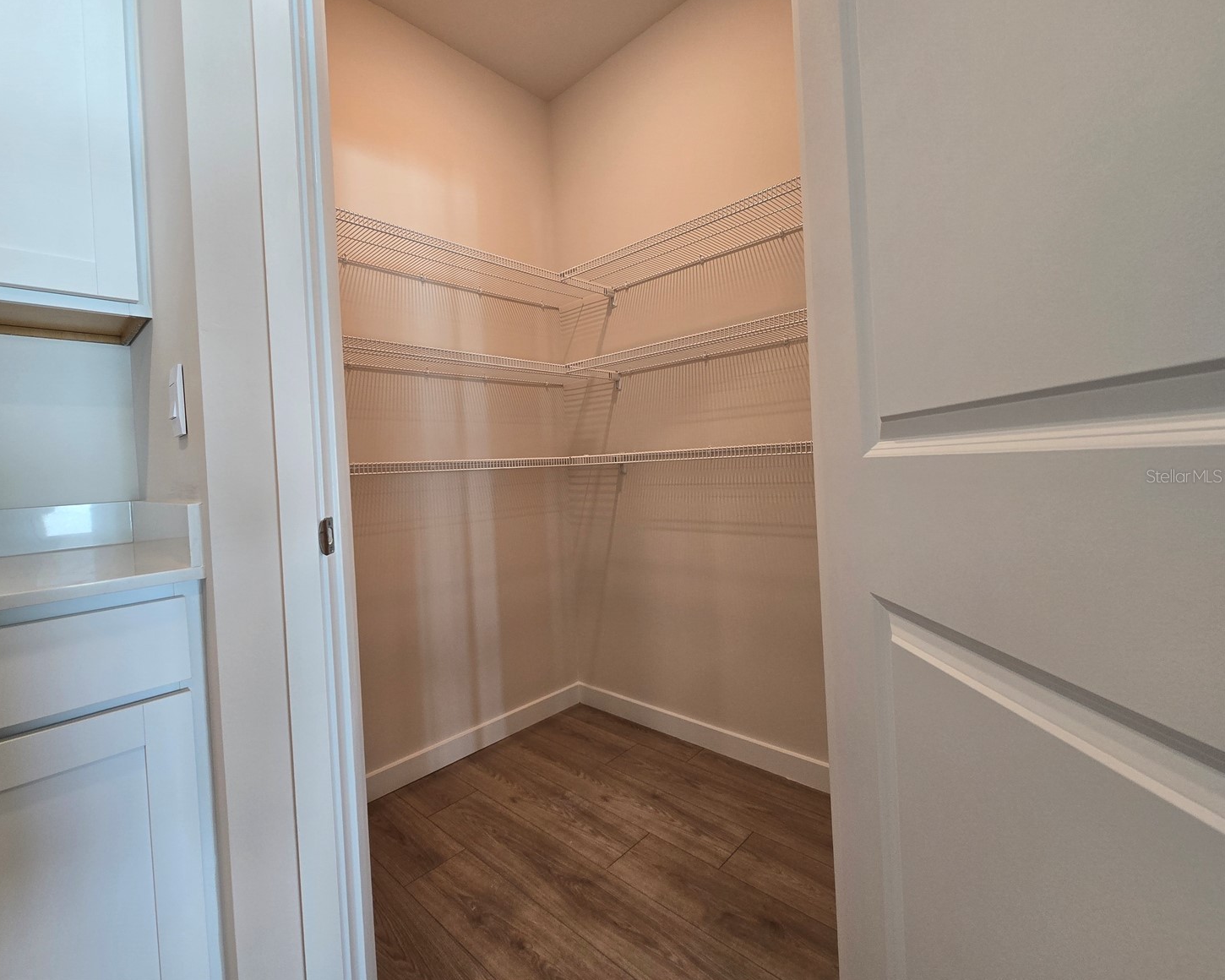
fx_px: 508
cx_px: 550
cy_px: 476
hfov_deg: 100.4
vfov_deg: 88.0
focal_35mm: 14
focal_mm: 2.2
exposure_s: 1/60
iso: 80
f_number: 2.2
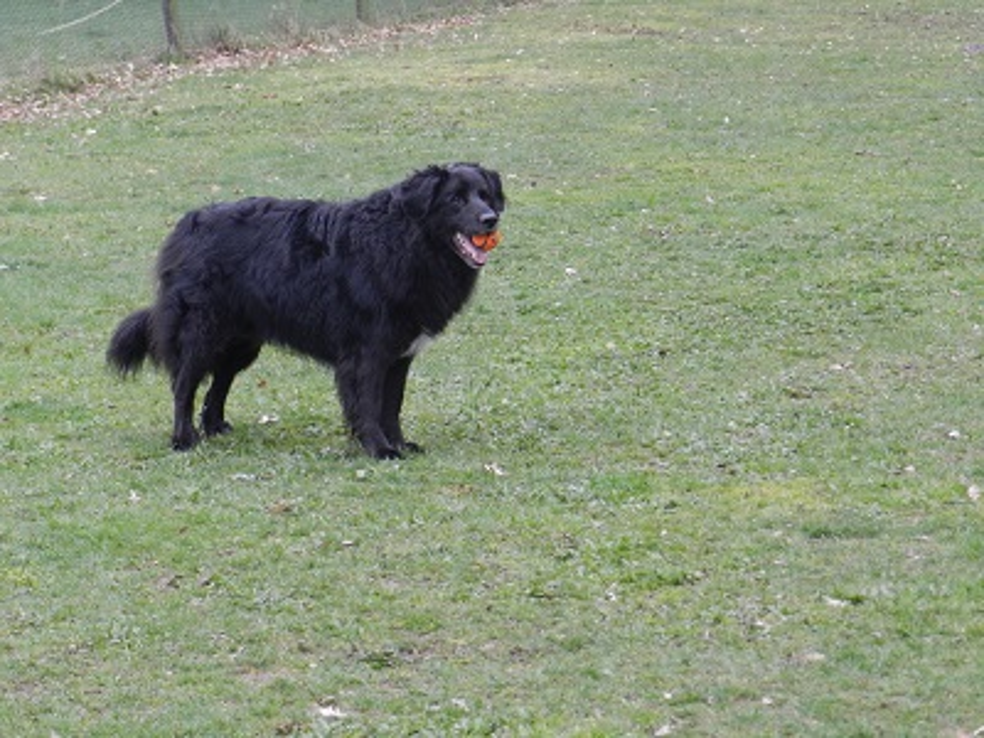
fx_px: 4122
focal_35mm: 145
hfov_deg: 13.6
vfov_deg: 10.2
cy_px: 369
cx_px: 492
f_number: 5.1
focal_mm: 25.7
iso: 400
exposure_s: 1/80
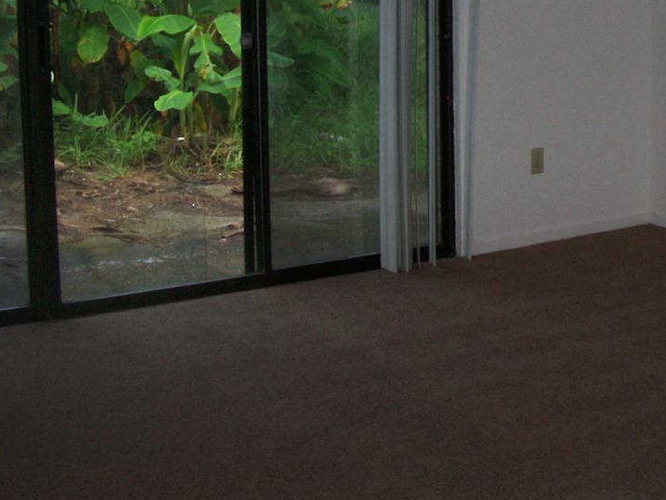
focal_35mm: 78
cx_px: 592
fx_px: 1501
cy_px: 31
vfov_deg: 18.5
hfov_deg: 24.3
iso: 80
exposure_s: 1/64
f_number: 2.7
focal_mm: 5.6
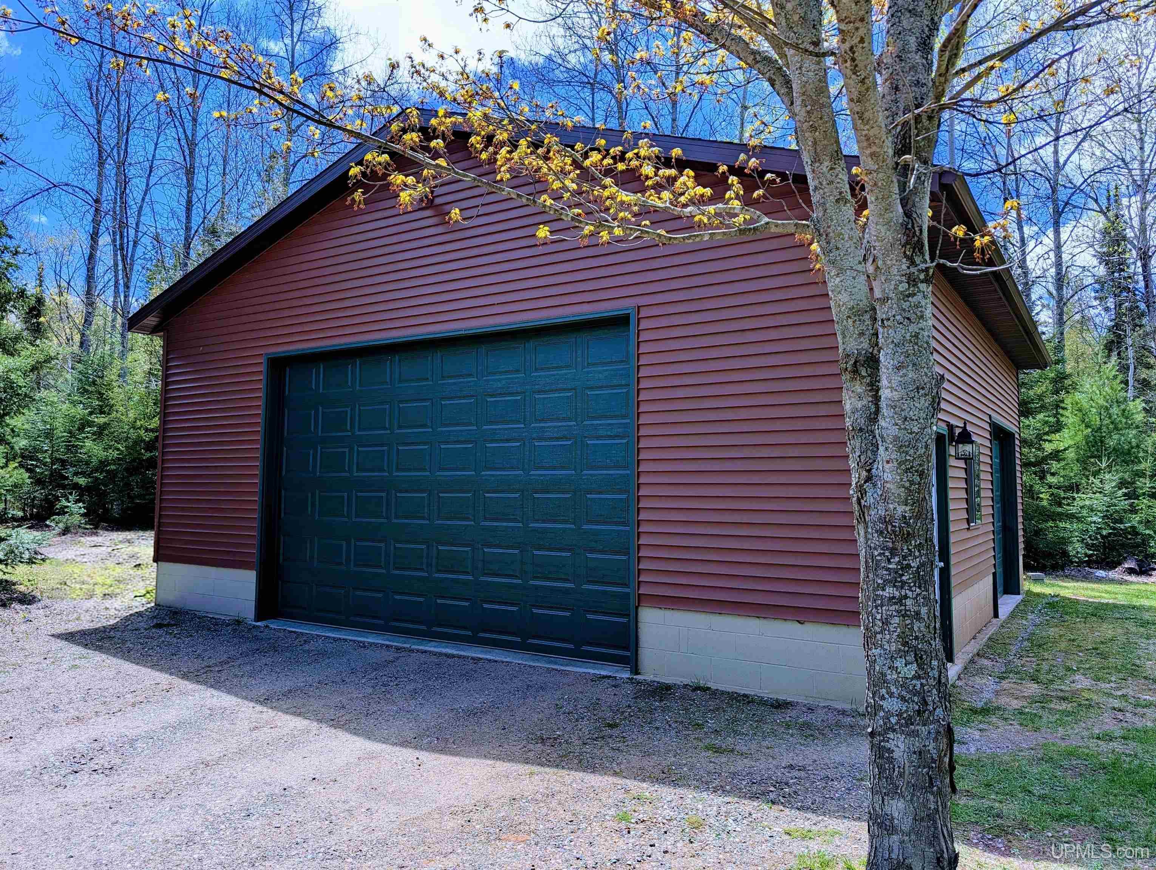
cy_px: 435
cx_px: 578
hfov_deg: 71.5
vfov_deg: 56.9
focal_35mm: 24
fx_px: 803
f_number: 1.68
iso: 19
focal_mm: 6.9
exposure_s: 1/1195
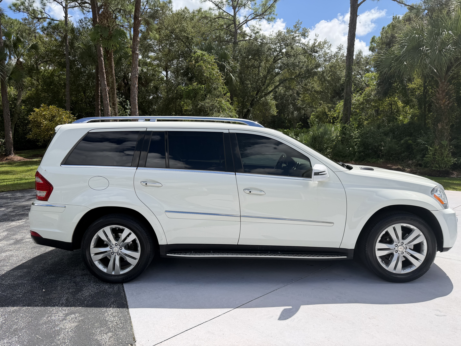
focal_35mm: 24
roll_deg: +0.8
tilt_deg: -8.9
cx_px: 230
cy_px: 173
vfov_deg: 56.8
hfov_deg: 71.6
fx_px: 320
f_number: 1.78
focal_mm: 6.76
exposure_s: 1/4673
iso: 80
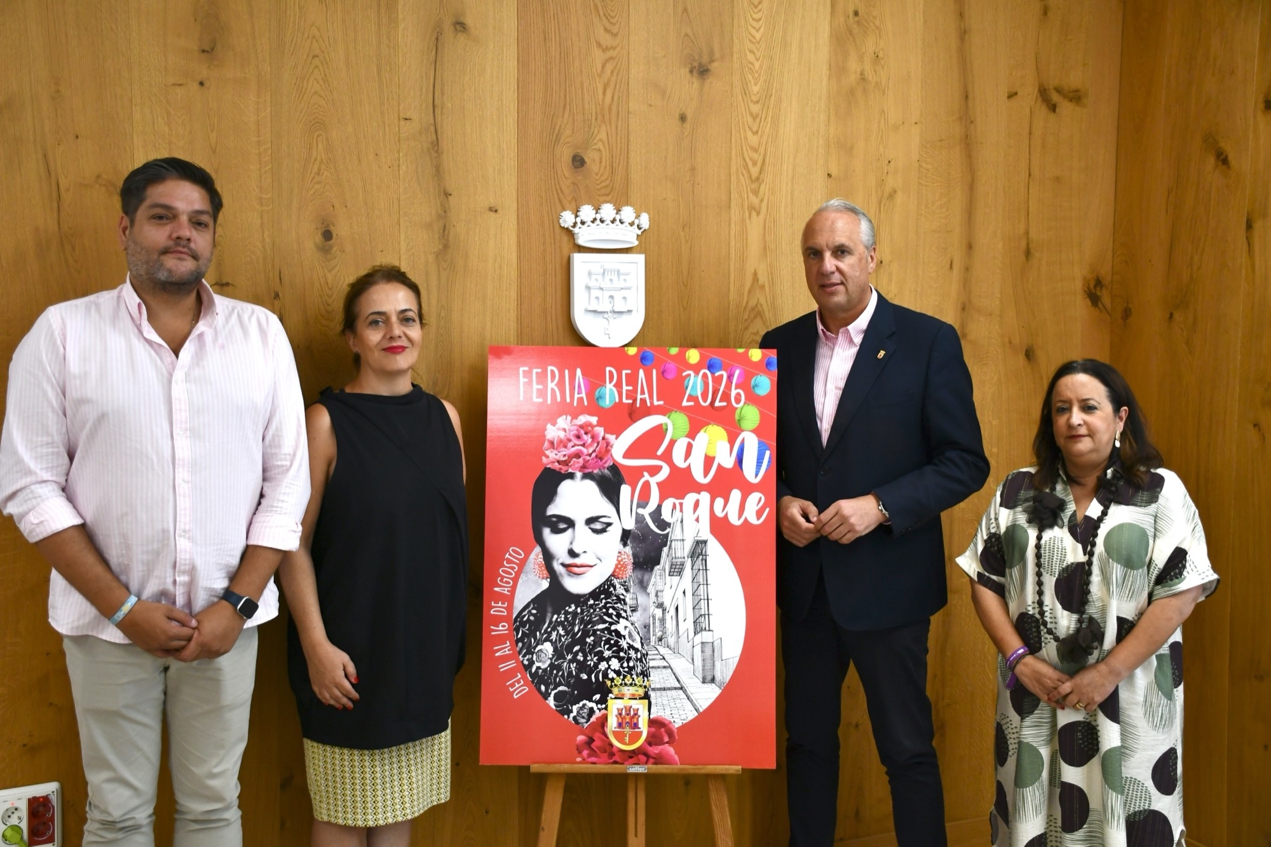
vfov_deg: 34.2
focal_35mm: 39
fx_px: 1377
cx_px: 636
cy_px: 424
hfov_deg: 49.6
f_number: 3.8
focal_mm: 26
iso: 800
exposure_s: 1/200
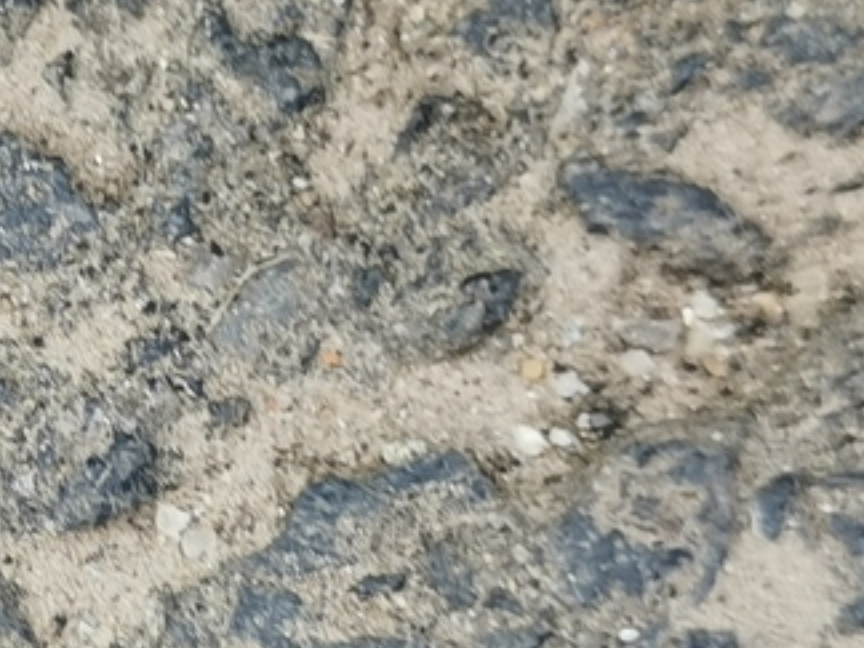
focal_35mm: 121
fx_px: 3020
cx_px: -241
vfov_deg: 12.2
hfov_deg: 15.5
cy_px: 352
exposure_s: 1/230
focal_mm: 4.75
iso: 50
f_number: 1.8
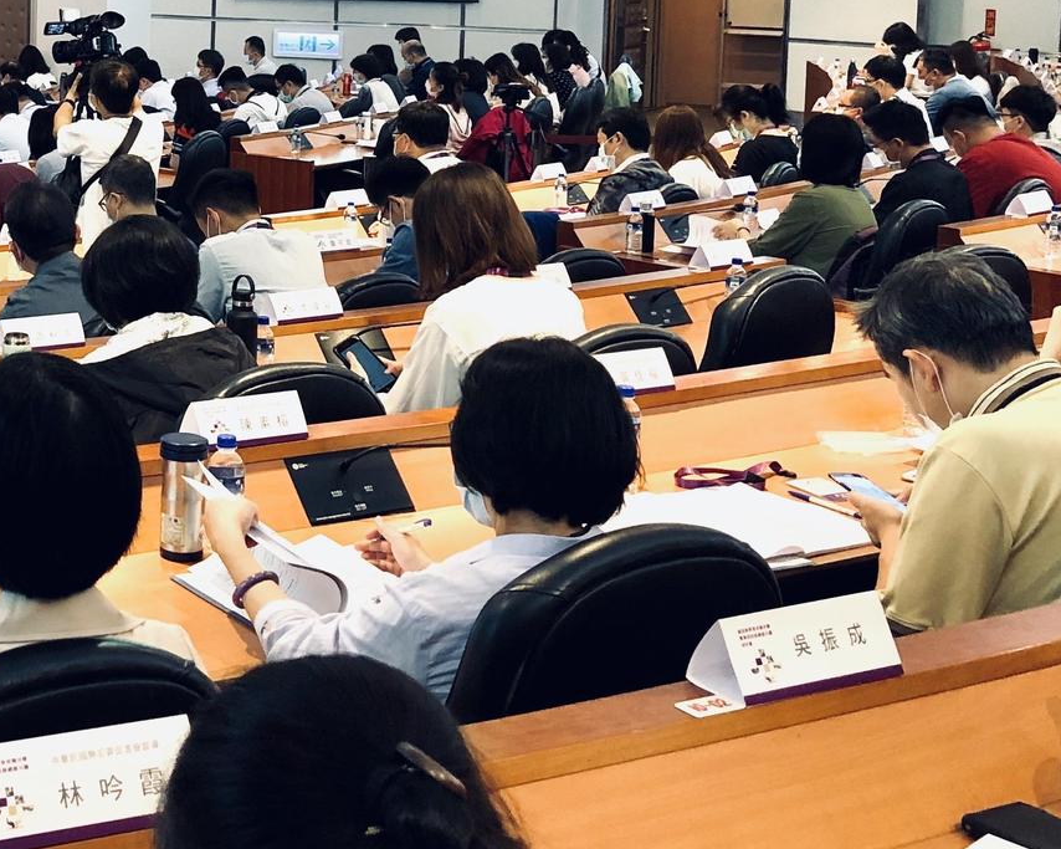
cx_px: -41
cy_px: 31
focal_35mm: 64
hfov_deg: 27.6
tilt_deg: -4.3
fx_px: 2009
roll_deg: -1.8
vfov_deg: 23.0
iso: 40
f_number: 1.8
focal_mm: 4
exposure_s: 1/17
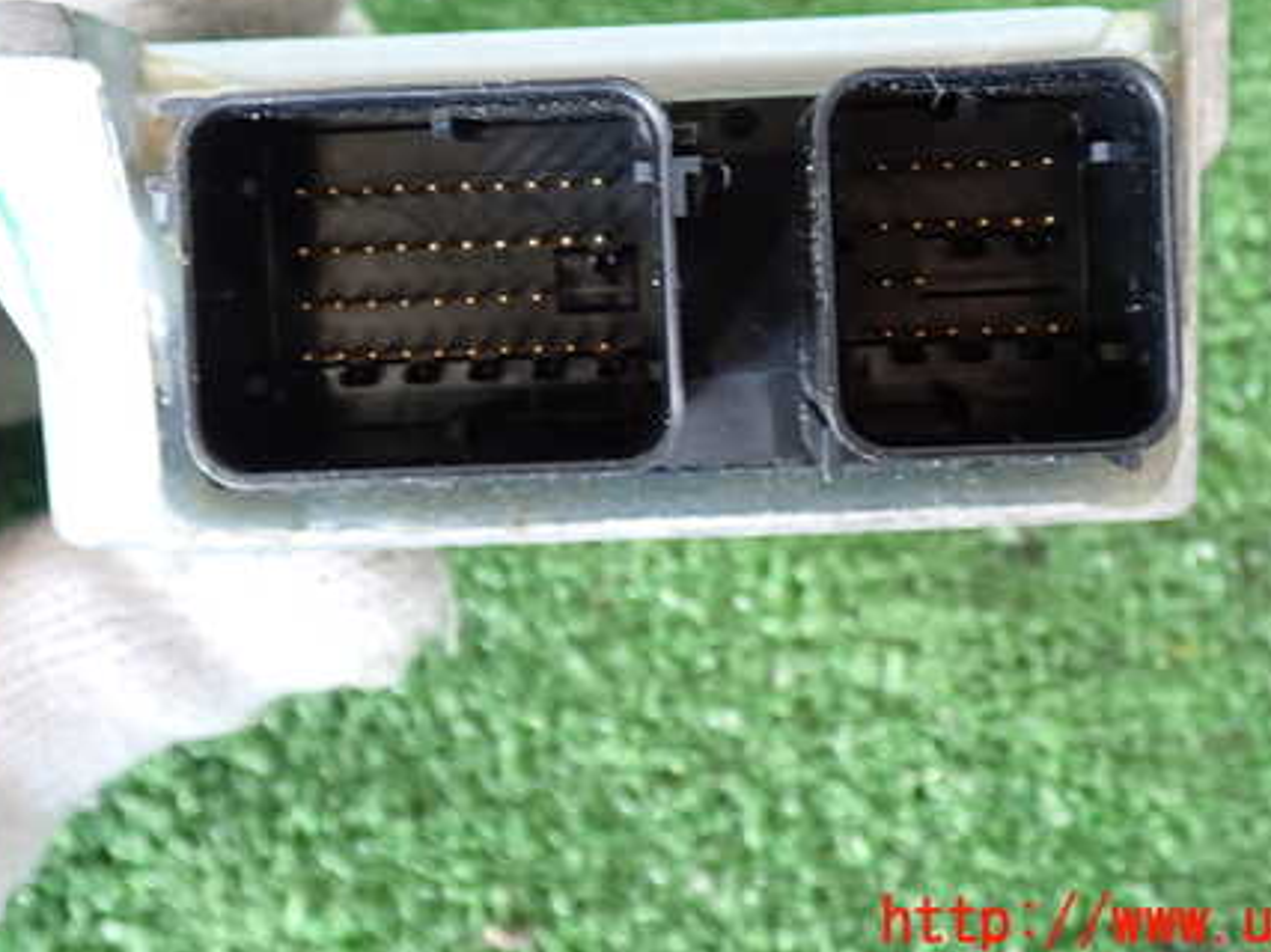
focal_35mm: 45
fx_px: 1652
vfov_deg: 31.8
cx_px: 661
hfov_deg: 42.1
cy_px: 292
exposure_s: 1/30
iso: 400
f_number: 2.4
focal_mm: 5.79
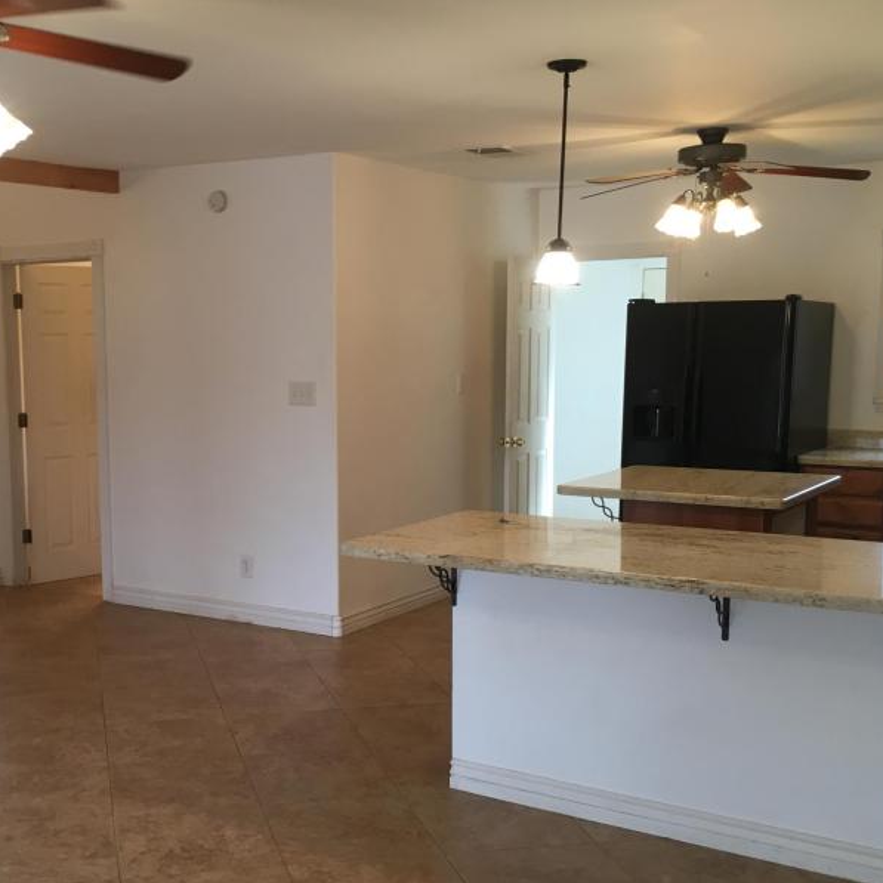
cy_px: 507
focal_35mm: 44
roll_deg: +0.6
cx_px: 281
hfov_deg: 37.8
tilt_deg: -8.0
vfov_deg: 38.3
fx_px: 1270
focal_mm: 4.15
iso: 50
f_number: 2.2
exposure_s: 1/30
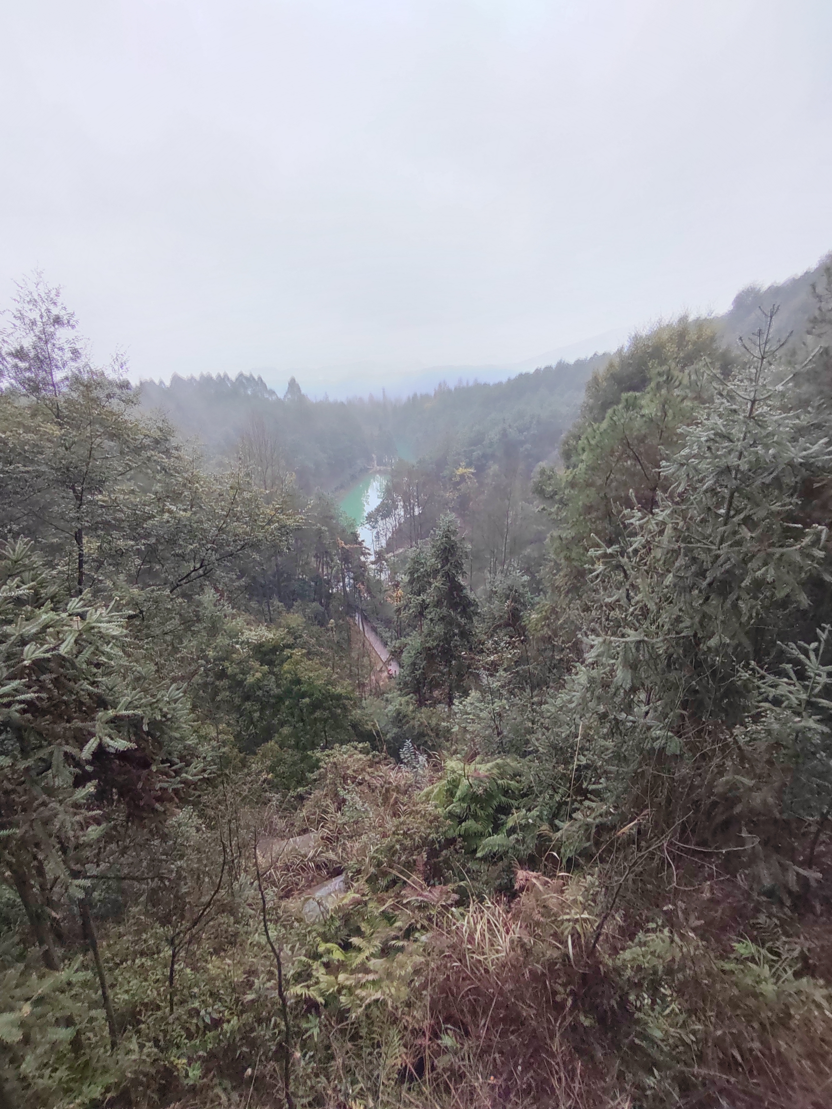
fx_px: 513
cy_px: 554
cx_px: 416
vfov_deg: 94.5
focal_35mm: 16
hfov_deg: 78.1
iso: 108
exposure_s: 1/100
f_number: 2.2
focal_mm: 1.68
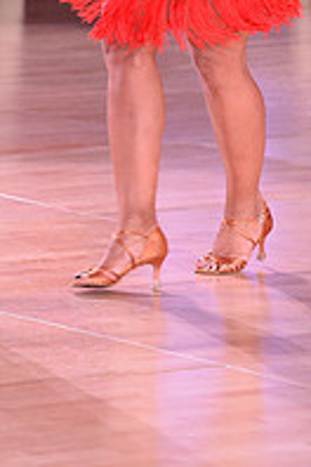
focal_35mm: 395
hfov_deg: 3.5
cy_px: -144
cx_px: 58
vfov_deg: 5.2
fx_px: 5118
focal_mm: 135
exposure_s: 1/250
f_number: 4
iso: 1600
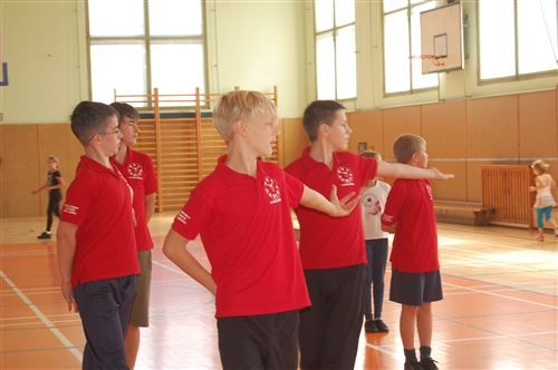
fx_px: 1277
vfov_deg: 16.5
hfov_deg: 24.6
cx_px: 279
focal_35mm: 82
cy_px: 185
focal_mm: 55
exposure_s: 1/60
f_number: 5.6
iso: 500
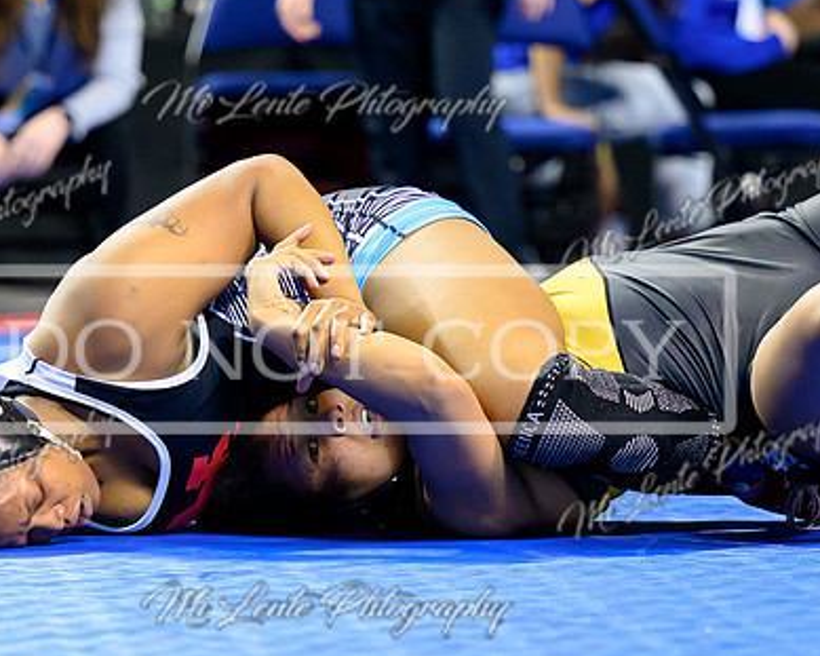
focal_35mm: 310
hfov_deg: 6.2
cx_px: 270
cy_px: 603
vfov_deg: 5.0
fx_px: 7521
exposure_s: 1/800
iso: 3200
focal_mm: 125
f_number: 2.8
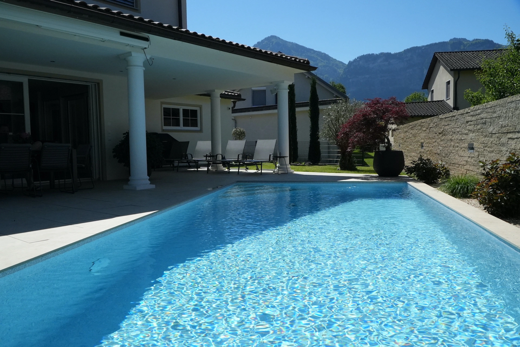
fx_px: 390
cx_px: 260
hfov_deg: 67.4
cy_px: 174
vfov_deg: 47.9
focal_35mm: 27
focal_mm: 18
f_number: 13
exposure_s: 1/5000
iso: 2500
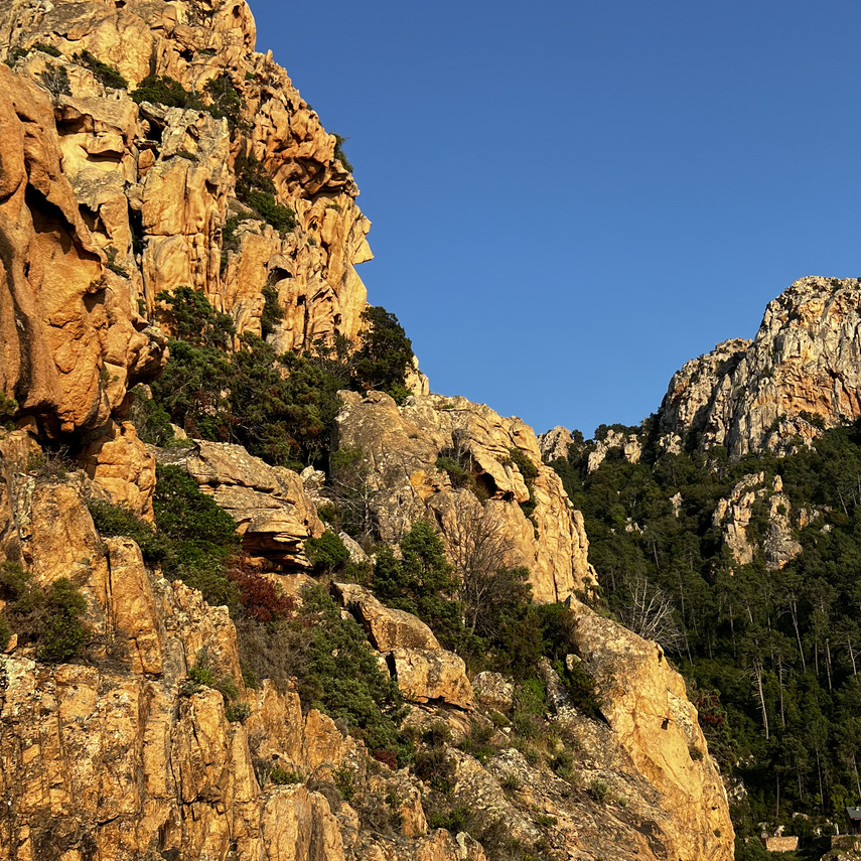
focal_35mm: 43
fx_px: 1210
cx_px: 570
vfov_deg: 39.1
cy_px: 490
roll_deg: +1.1
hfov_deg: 38.7
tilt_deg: +20.6
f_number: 1.5
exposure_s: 1/2513
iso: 50
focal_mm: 5.7
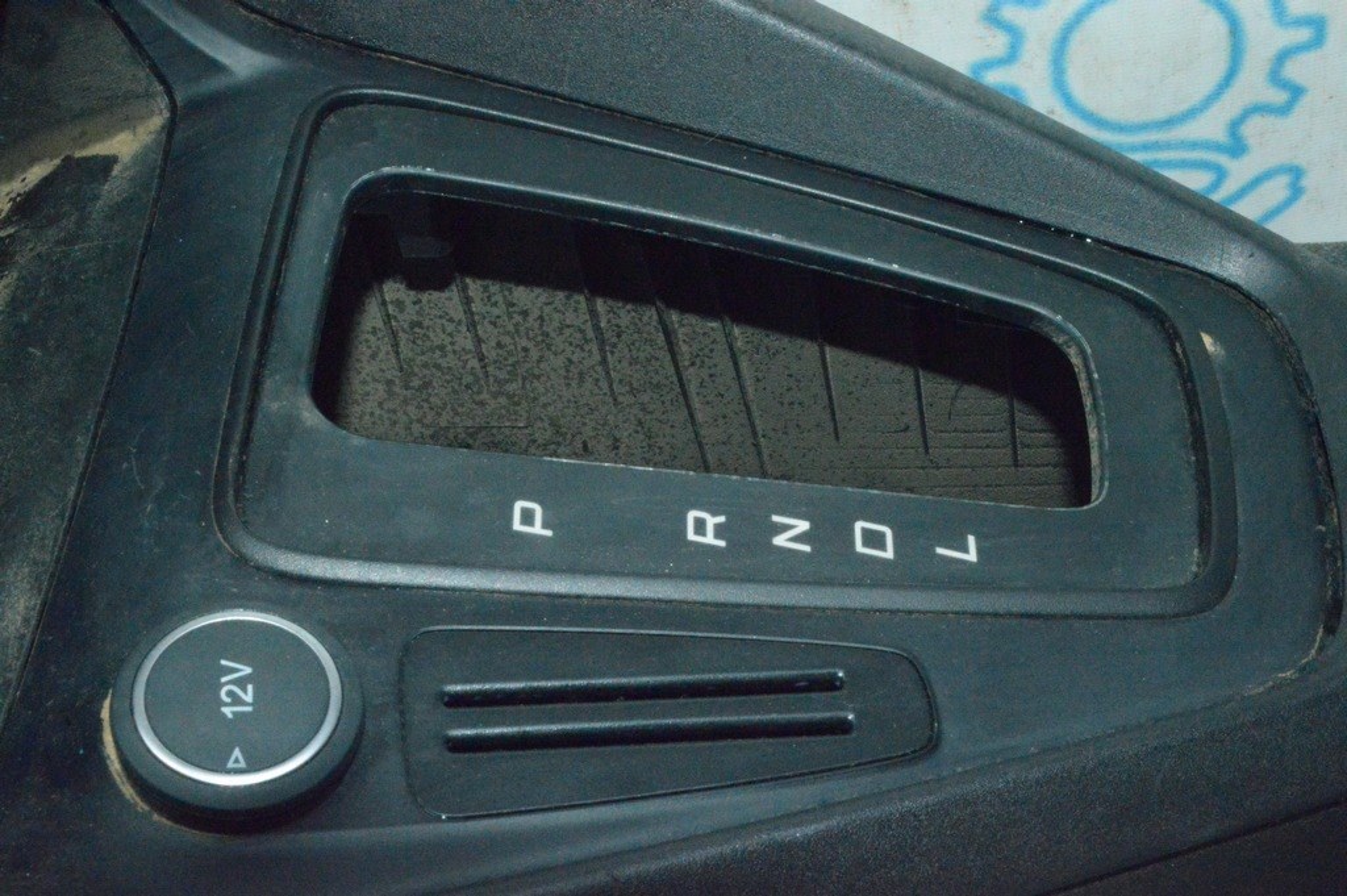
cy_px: 448
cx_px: 674
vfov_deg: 23.7
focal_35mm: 57
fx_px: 2131
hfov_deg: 35.1
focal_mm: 38
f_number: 32
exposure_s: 1/80
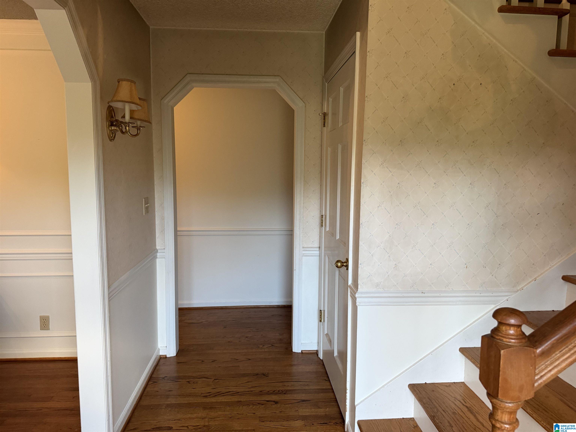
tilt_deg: -7.3
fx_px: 399
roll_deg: -0.3
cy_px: 216
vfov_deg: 56.8
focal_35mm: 24
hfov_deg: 71.6
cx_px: 288
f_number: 1.78
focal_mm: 6.76
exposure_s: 1/60
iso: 320
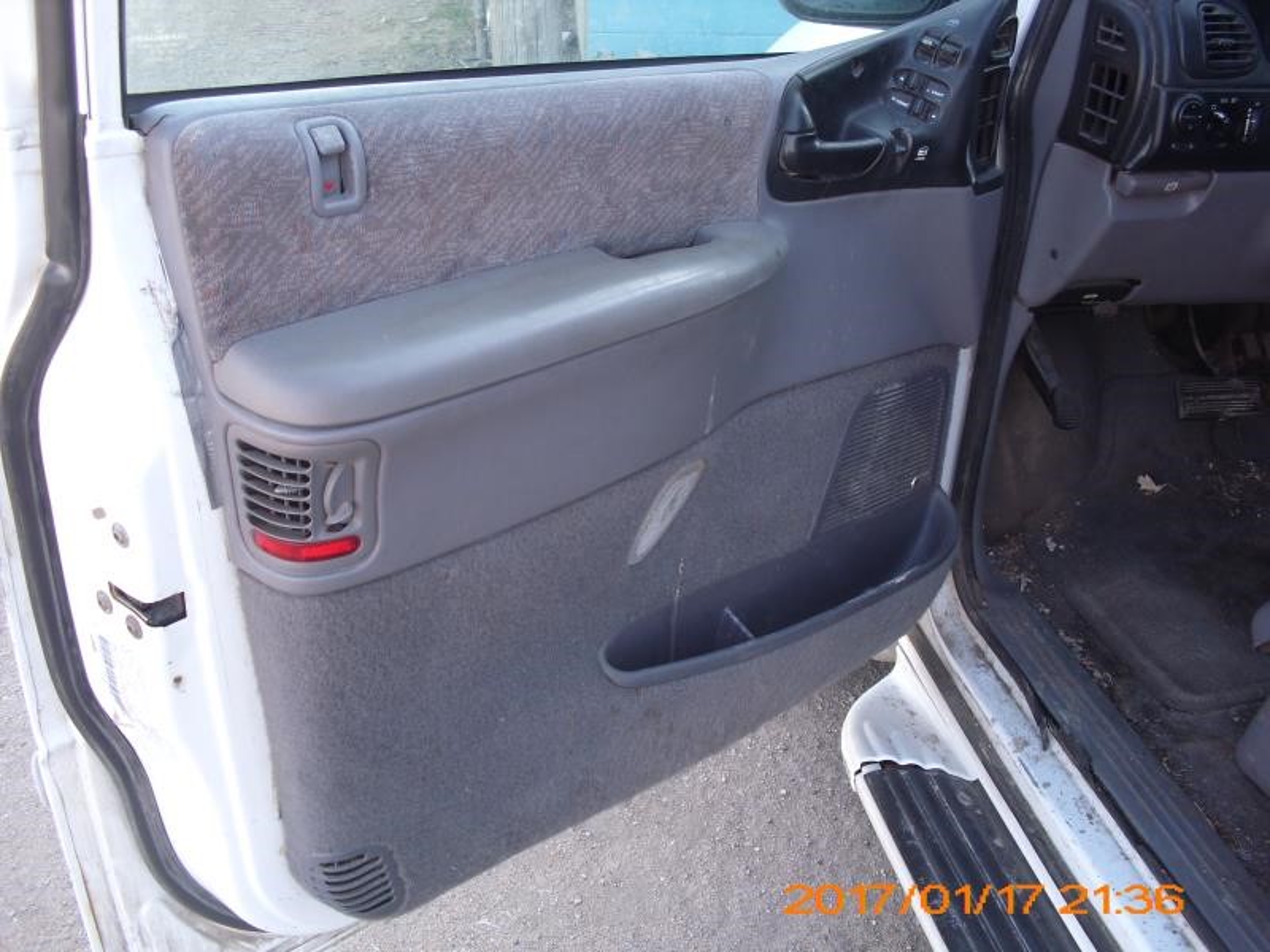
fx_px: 1321
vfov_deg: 39.7
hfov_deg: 51.4
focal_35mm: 36
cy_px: 476
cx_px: 635
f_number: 3.1
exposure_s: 1/100
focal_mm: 6.3
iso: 100
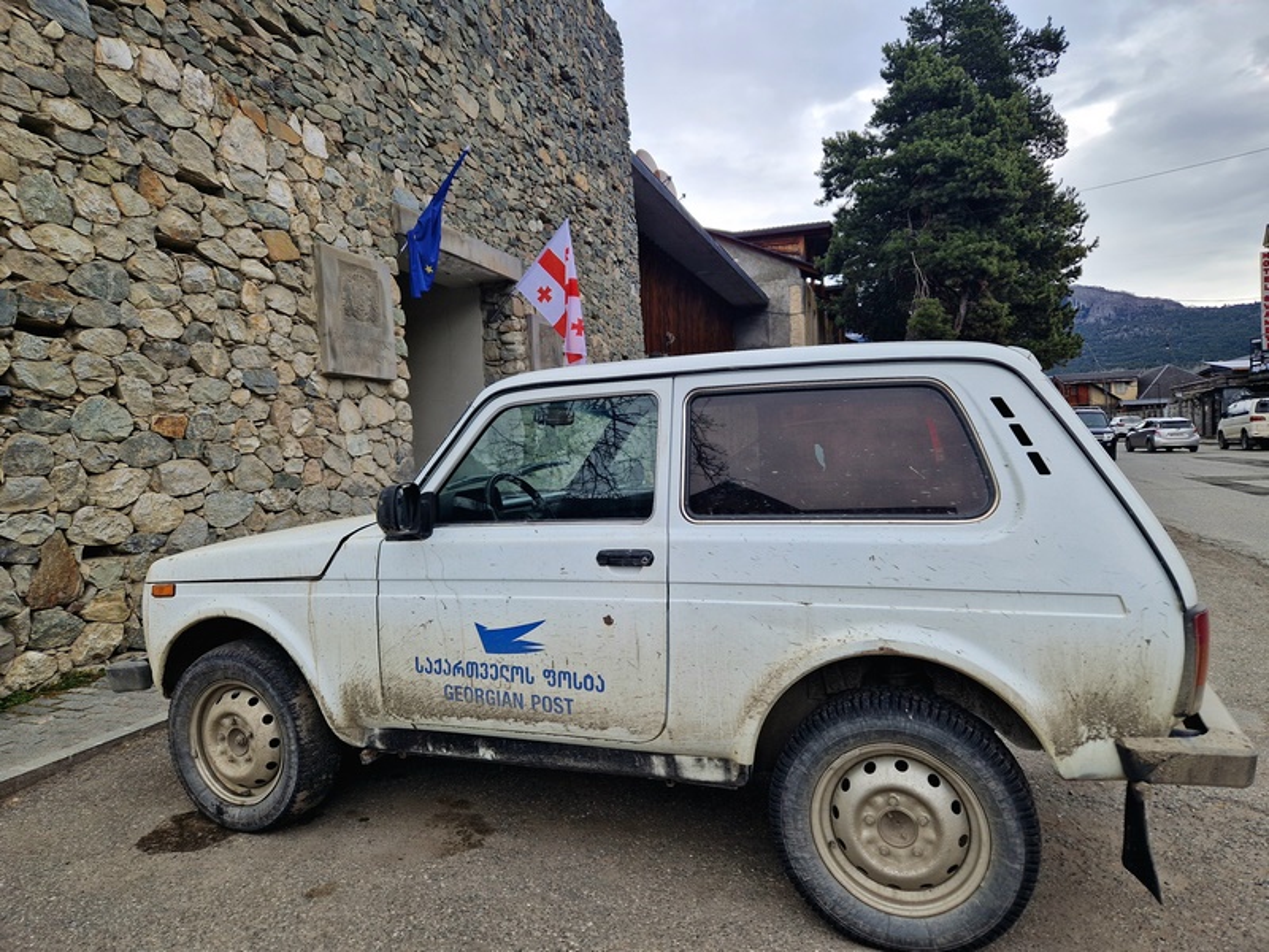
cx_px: 634
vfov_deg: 58.9
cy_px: 476
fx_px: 843
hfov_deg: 73.9
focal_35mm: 23
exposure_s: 1/263
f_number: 1.8
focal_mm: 5.4
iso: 50
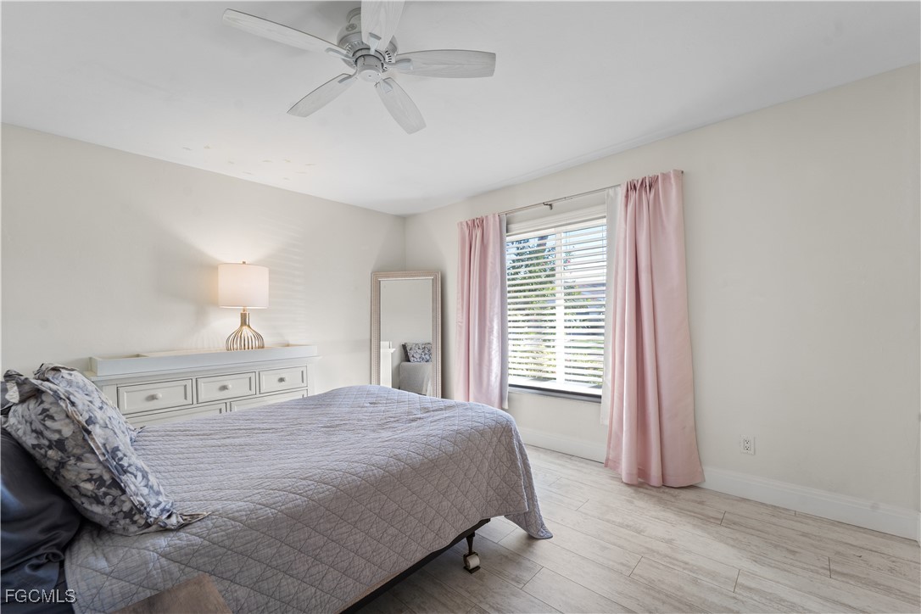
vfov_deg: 81.2
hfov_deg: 104.3
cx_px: 460
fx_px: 358
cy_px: 307
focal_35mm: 14
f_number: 8
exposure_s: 1/2.5
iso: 250
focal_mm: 14
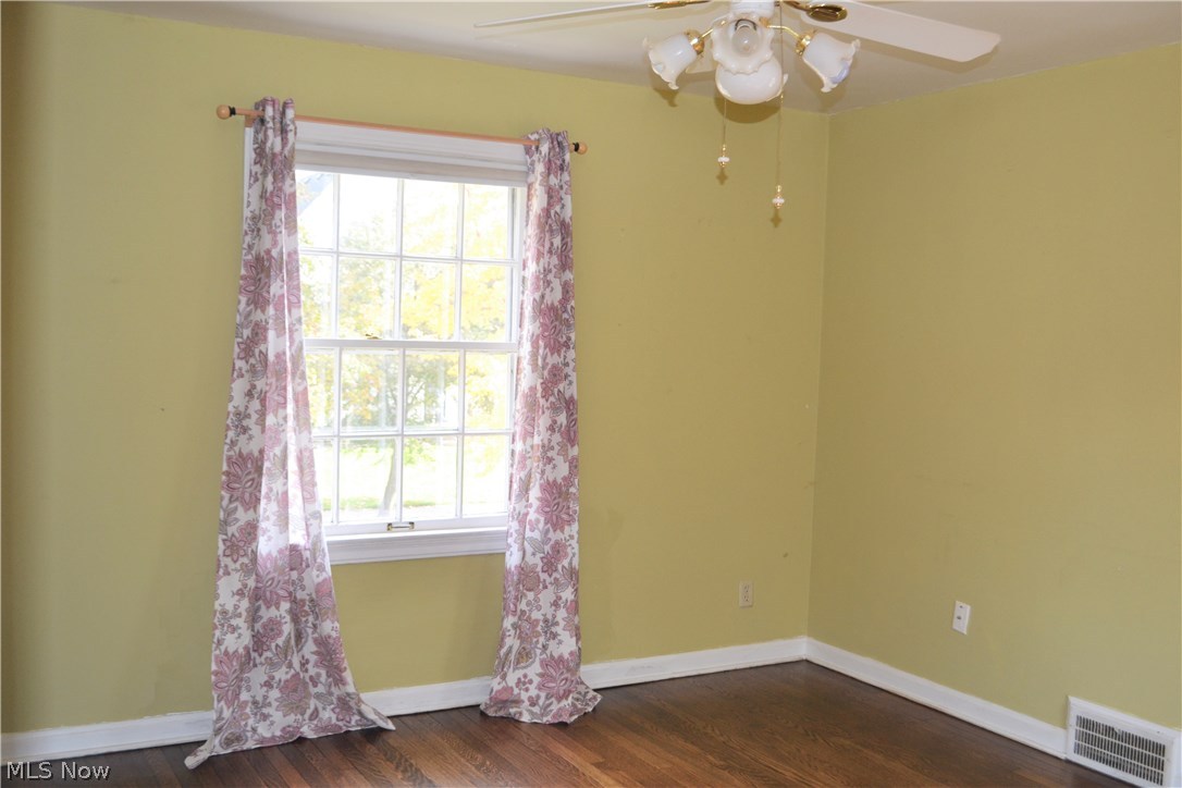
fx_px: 1182
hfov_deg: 53.1
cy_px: 394
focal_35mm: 36
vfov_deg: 36.9
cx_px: 591
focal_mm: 24
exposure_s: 1/125
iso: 360
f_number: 4
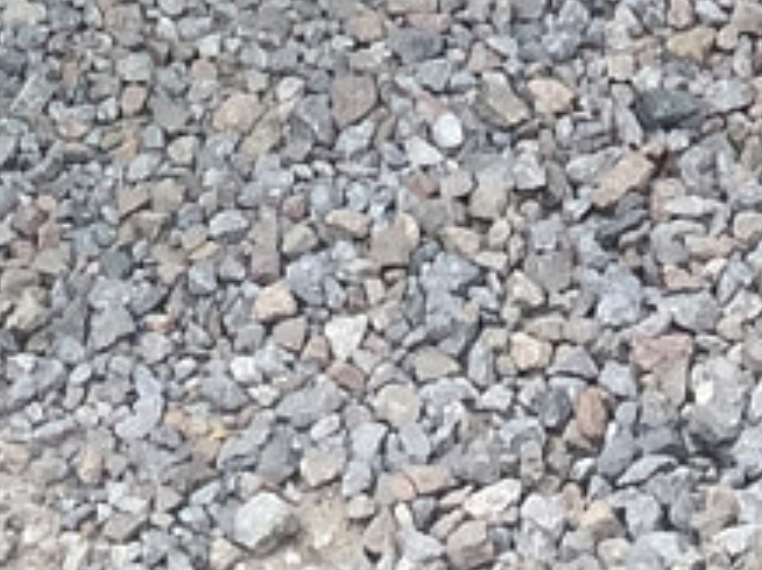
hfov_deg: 9.3
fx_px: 4684
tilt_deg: -23.7
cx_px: 594
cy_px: -1479
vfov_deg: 6.1
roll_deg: -1.3
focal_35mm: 213
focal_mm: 4.15
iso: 32
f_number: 2.2
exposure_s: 1/1163
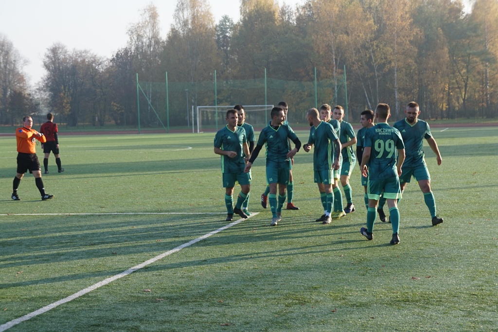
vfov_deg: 16.7
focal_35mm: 82
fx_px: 1134
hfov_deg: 24.8
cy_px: 166
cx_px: 249
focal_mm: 55
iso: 100
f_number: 6.3
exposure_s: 1/160
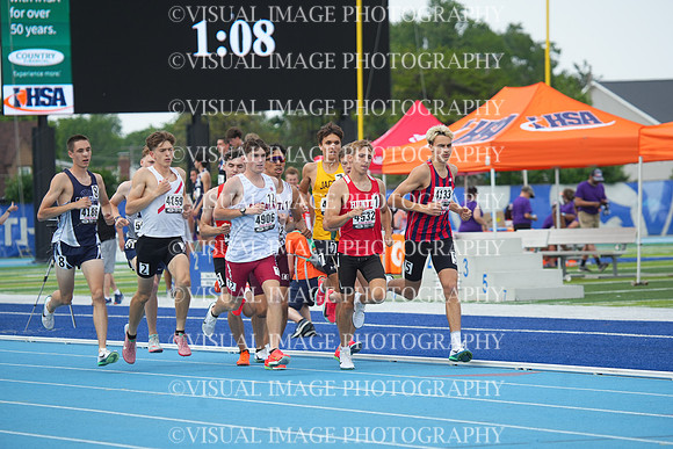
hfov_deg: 9.4
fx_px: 4114
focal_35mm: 220
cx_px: 336
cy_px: 224
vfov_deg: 6.2
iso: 400
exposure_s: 1/1250
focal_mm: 220
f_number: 5.6
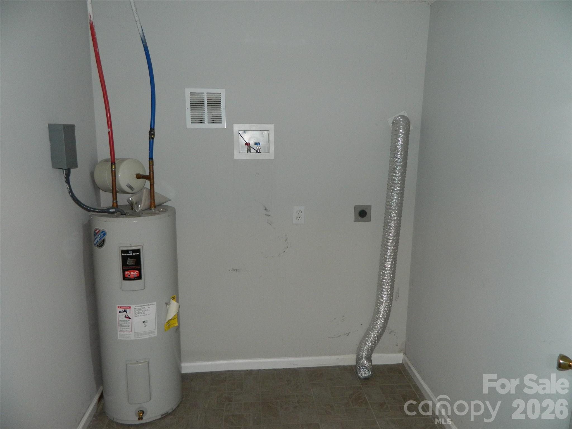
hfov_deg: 69.4
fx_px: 413
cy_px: 214
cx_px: 286
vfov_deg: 54.9
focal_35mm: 25
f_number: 3.1
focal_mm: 4.5
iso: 200
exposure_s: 1/30
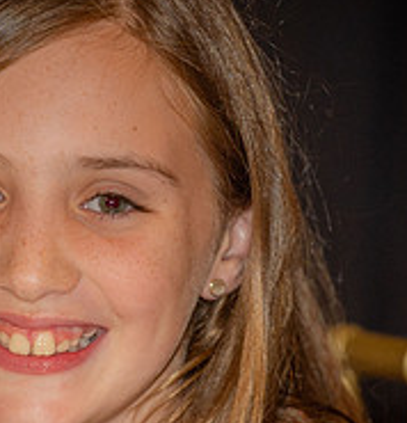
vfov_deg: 2.8
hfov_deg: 2.7
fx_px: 8560
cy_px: 336
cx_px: 106
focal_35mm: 631
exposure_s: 1/100
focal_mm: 200
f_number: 2.8
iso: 1250
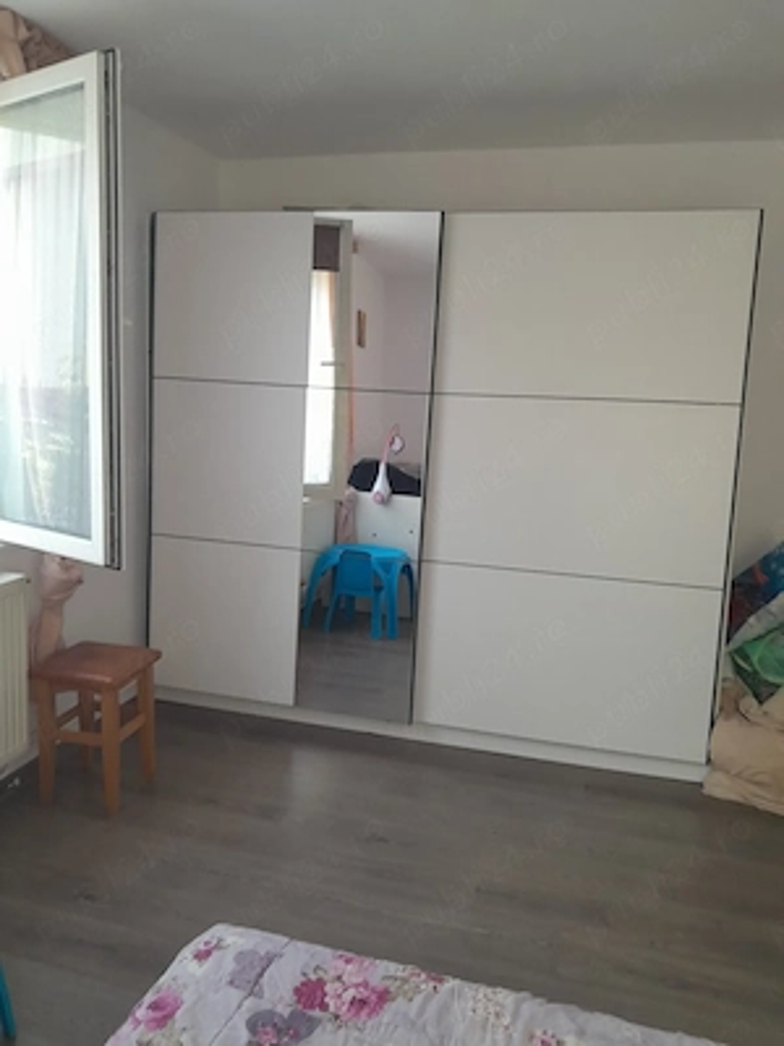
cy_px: 523
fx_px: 815
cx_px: 392
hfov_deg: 51.4
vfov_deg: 65.3
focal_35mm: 27
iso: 125
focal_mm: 4
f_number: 1.8
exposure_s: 1/60
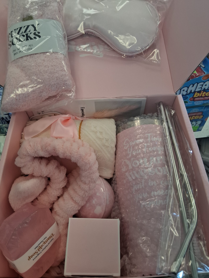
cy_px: 139
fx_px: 209
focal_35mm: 26
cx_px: 104
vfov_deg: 67.3
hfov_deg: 53.1
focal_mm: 3.98
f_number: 1.8
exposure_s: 1/120
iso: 200
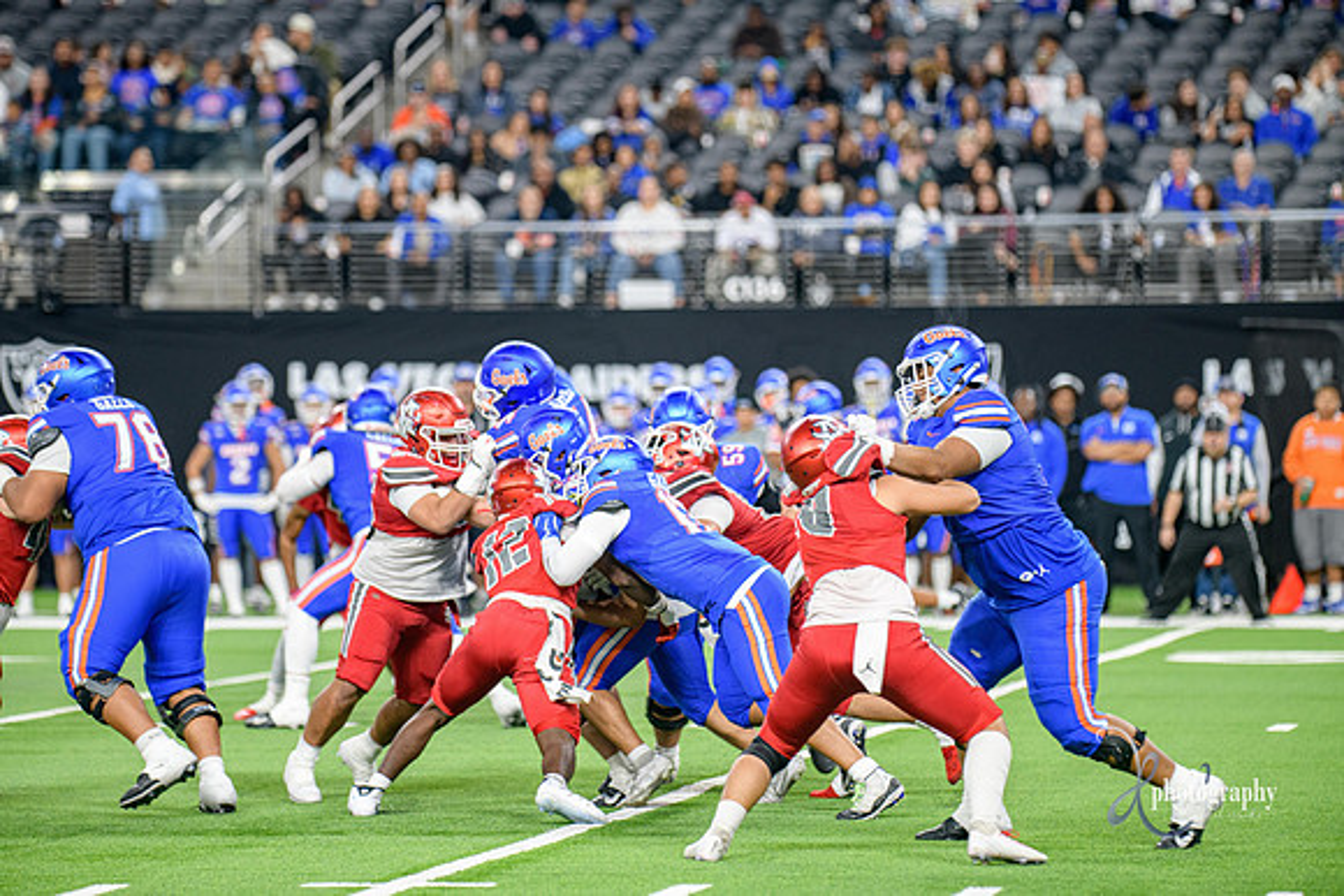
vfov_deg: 7.0
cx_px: 672
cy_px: 448
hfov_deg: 10.5
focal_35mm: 195
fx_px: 7281
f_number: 2.8
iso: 1000
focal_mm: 195
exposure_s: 1/400
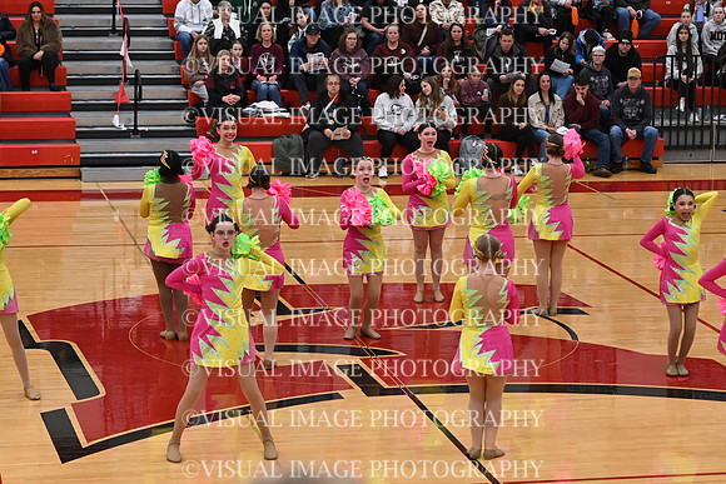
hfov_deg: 19.5
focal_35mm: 105
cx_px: 363
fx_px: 2118
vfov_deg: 13.0
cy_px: 242
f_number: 4
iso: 6400
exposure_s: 1/400
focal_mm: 70
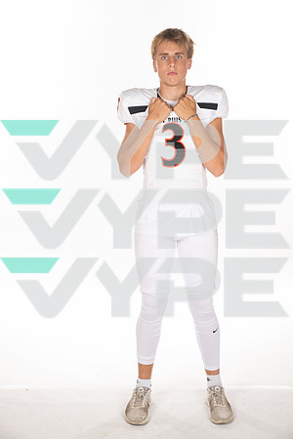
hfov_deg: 22.6
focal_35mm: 60
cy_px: 220
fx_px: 732
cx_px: 146
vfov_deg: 33.4
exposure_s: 1/320
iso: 800
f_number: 8
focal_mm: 60
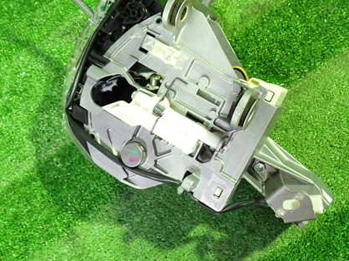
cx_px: 164
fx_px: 433
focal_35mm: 43
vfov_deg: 33.4
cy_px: 95
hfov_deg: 43.8
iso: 800
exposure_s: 1/25
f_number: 2.3
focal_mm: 5.4
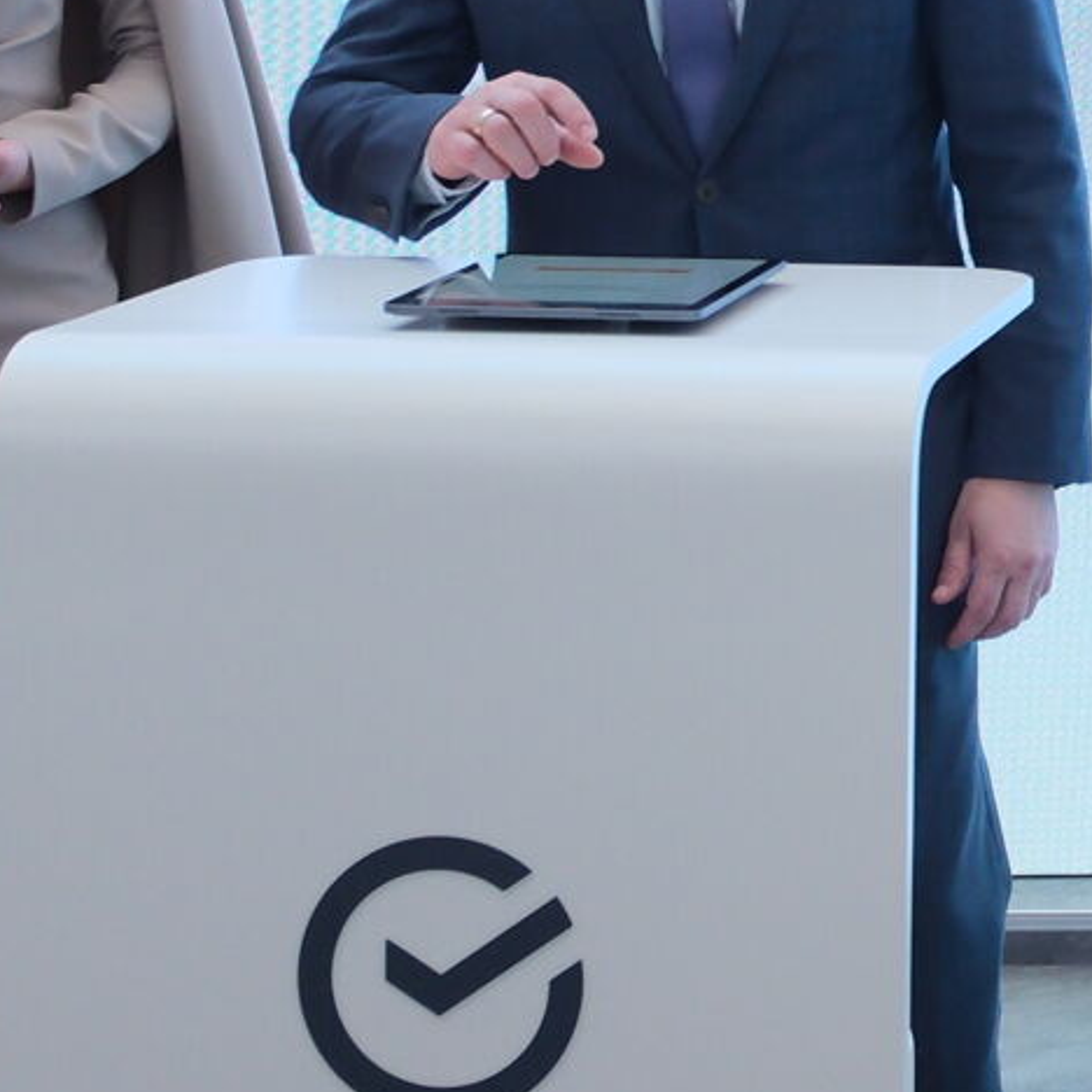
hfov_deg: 13.7
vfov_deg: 14.3
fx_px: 4247
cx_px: 1659
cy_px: -155
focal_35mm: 119
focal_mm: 21.3
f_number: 4
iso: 1250
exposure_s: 1/160
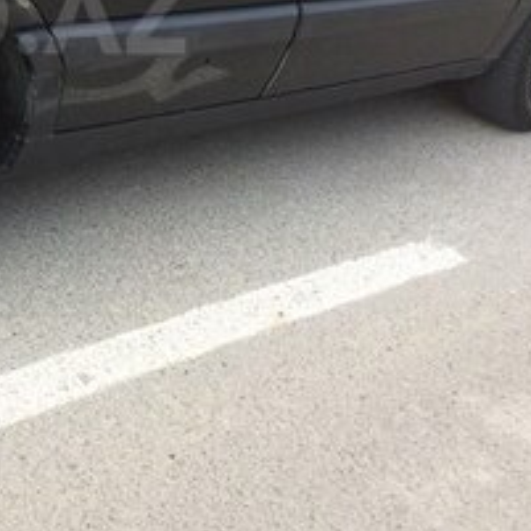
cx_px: -85
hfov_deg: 19.6
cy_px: 15
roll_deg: -11.5
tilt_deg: -14.8
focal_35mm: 84
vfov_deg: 20.1
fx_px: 1458
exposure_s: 1/313
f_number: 2.2
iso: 32
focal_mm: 4.15
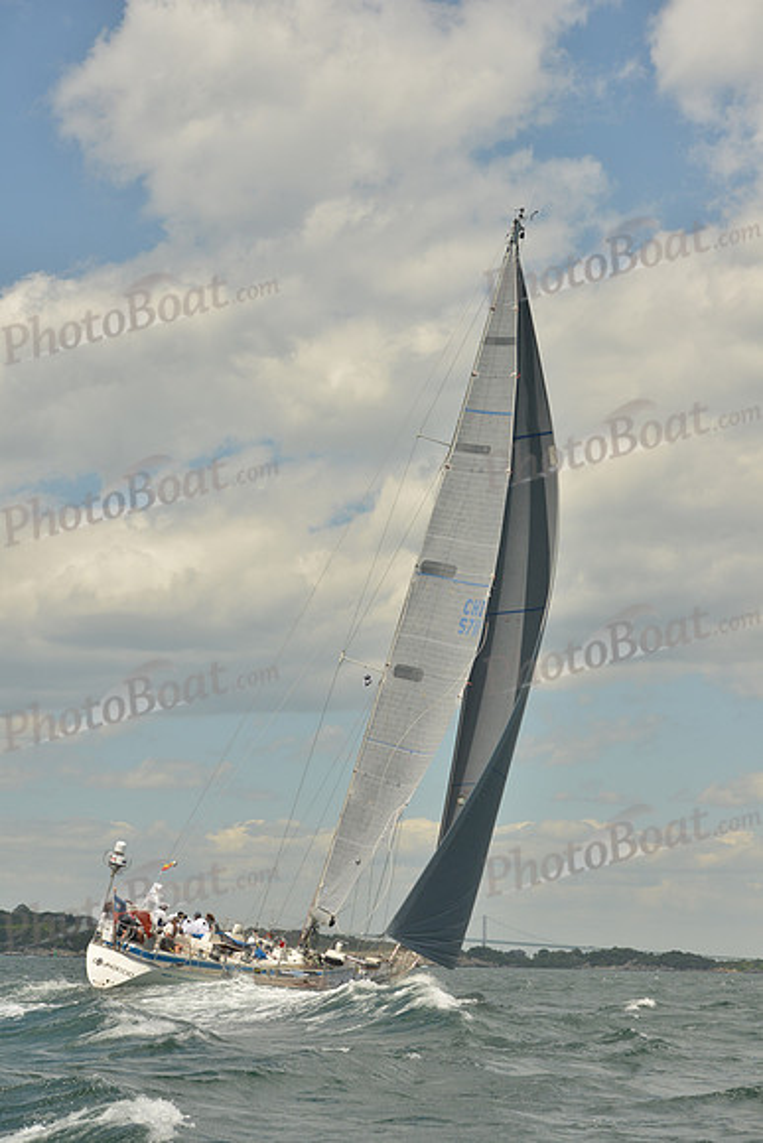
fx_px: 2478
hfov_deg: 17.5
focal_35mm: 78
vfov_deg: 26.0
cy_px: 572
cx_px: 382
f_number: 7.1
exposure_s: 1/800
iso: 400
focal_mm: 78
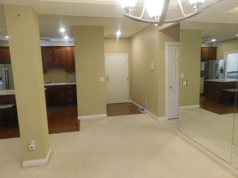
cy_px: 89
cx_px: 119
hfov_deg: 73.9
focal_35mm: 23
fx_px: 158
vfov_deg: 58.9
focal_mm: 4
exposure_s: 1/30
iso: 400
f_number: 3
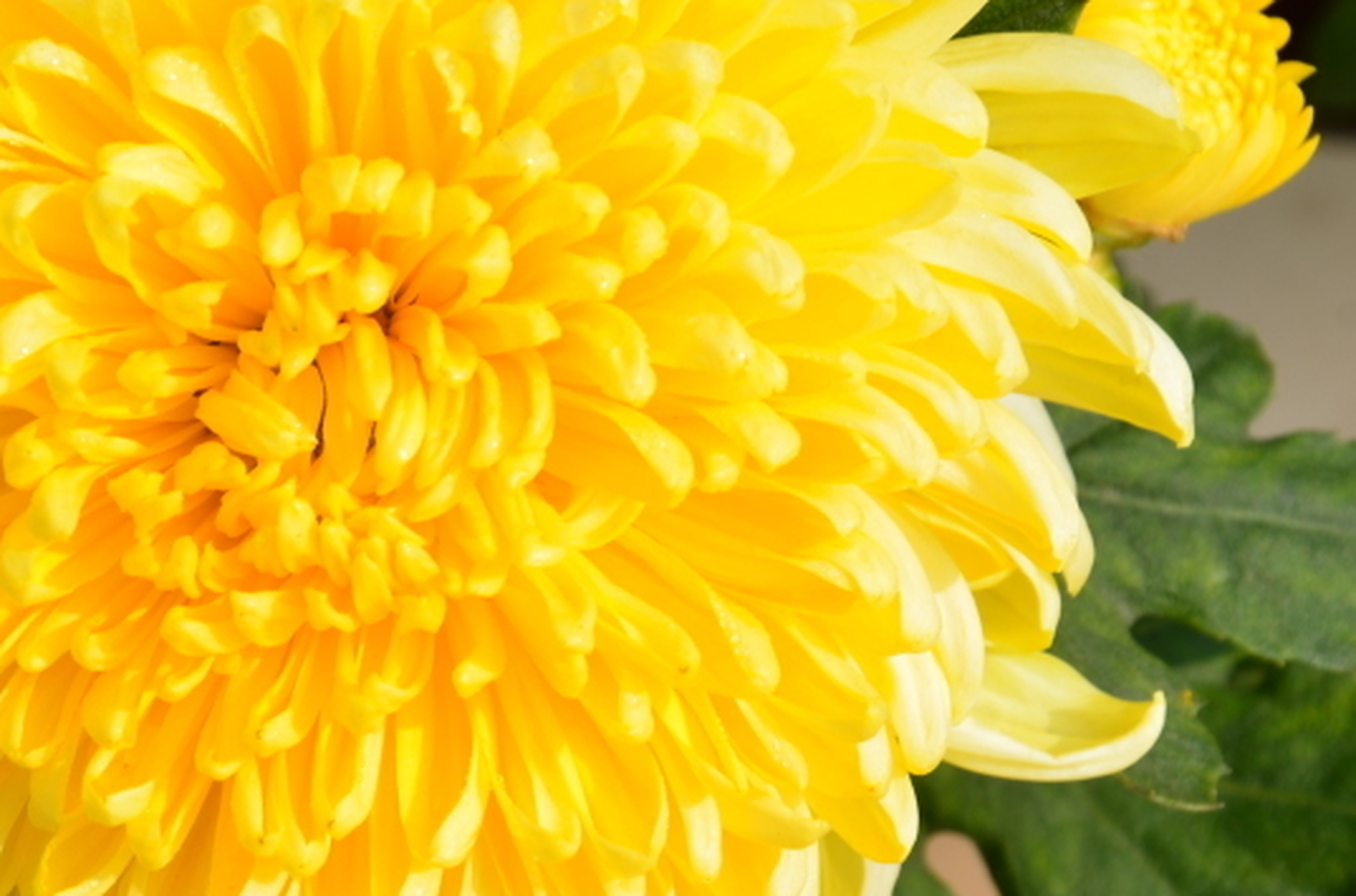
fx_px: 8603
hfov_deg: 9.0
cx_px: 306
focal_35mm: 229
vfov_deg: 6.0
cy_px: 432
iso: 100
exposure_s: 1/160
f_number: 11
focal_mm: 80
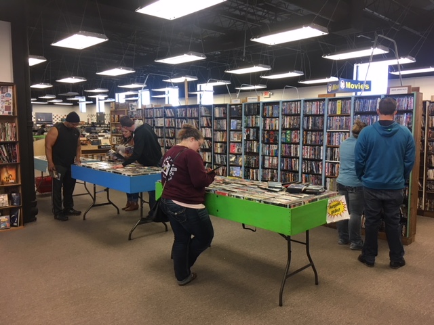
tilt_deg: -5.7
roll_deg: +0.3
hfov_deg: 61.7
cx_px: 217
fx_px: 364
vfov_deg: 48.2
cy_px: 162
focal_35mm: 29
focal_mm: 4.15
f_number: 2.2
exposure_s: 1/30
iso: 40
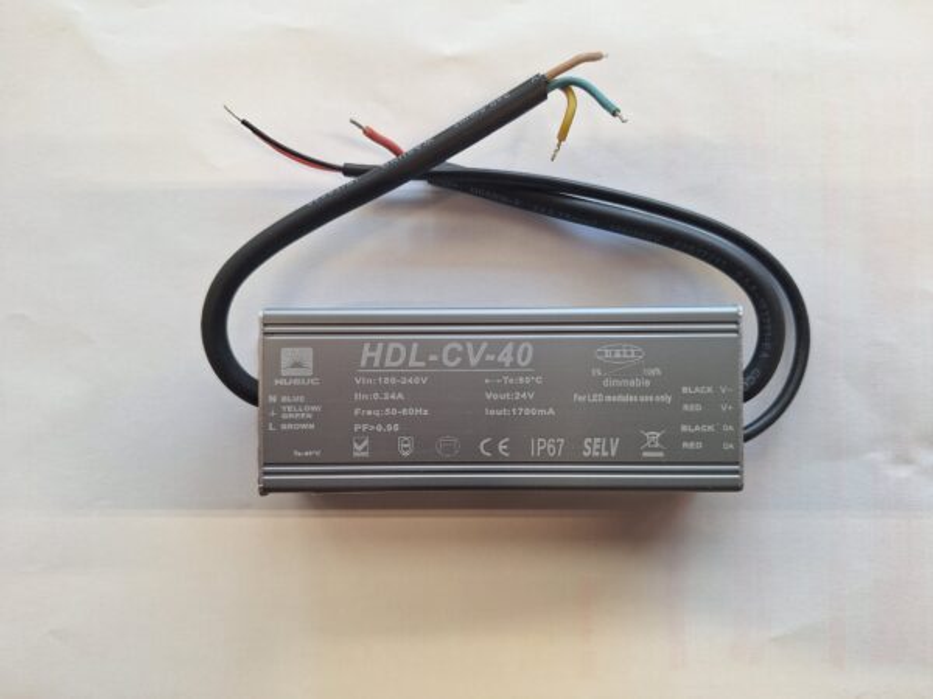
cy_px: 350
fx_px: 620
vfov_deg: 58.9
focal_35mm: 23
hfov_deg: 73.9
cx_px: 466
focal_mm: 5.54
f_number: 1.8
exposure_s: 1/100
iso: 64
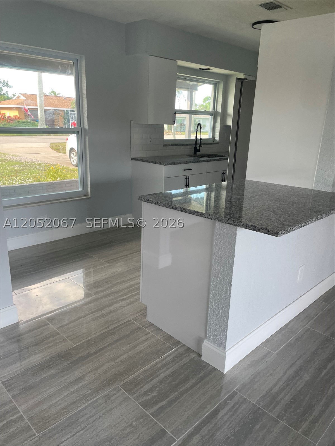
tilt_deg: -16.9
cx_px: 168
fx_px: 335
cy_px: 223
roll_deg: -1.5
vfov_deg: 67.3
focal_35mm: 26
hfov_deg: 53.1
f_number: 1.6
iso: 80
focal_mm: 4.2
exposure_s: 1/121
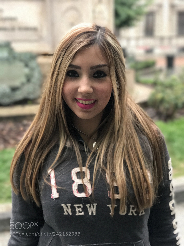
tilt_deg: -11.7
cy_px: 123
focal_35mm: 57
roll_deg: +0.6
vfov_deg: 33.8
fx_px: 404
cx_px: 92
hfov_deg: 25.7
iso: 250
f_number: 2.8
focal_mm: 6.6
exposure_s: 1/50
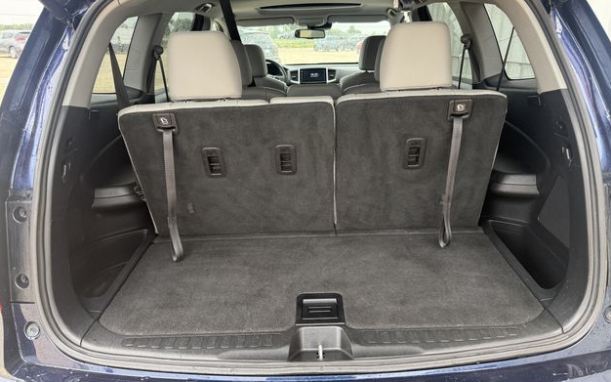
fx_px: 433
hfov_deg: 70.4
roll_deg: -1.5
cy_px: 172
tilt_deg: -17.4
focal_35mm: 26
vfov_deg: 47.5
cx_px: 310
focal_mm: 6.76
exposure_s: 1/224
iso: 200
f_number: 1.78
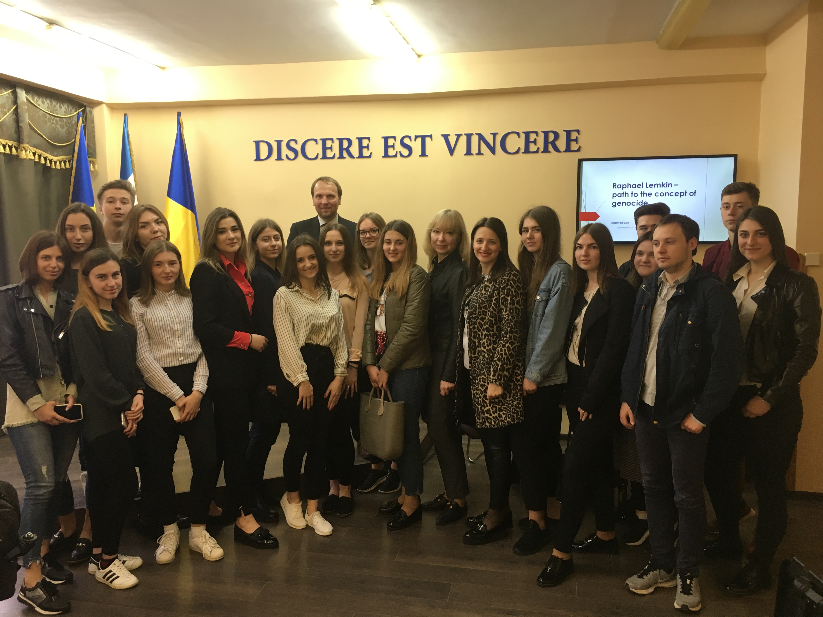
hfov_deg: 61.7
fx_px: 689
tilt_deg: -5.6
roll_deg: +0.3
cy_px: 308
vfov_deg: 48.2
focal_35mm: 29
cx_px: 412
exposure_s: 1/33
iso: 100
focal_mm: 4.15
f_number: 2.2
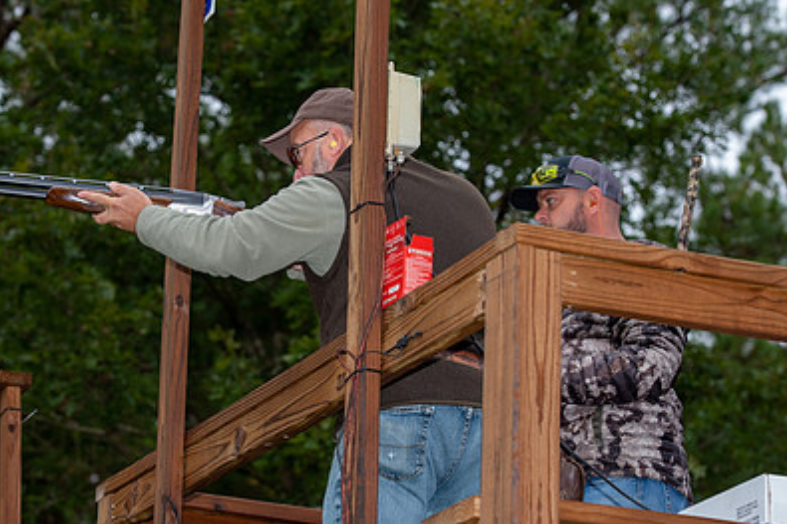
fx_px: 3147
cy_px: 329
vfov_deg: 9.5
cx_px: 269
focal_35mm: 144
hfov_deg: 14.2
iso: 320
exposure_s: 1/160
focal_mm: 98
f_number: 5.6
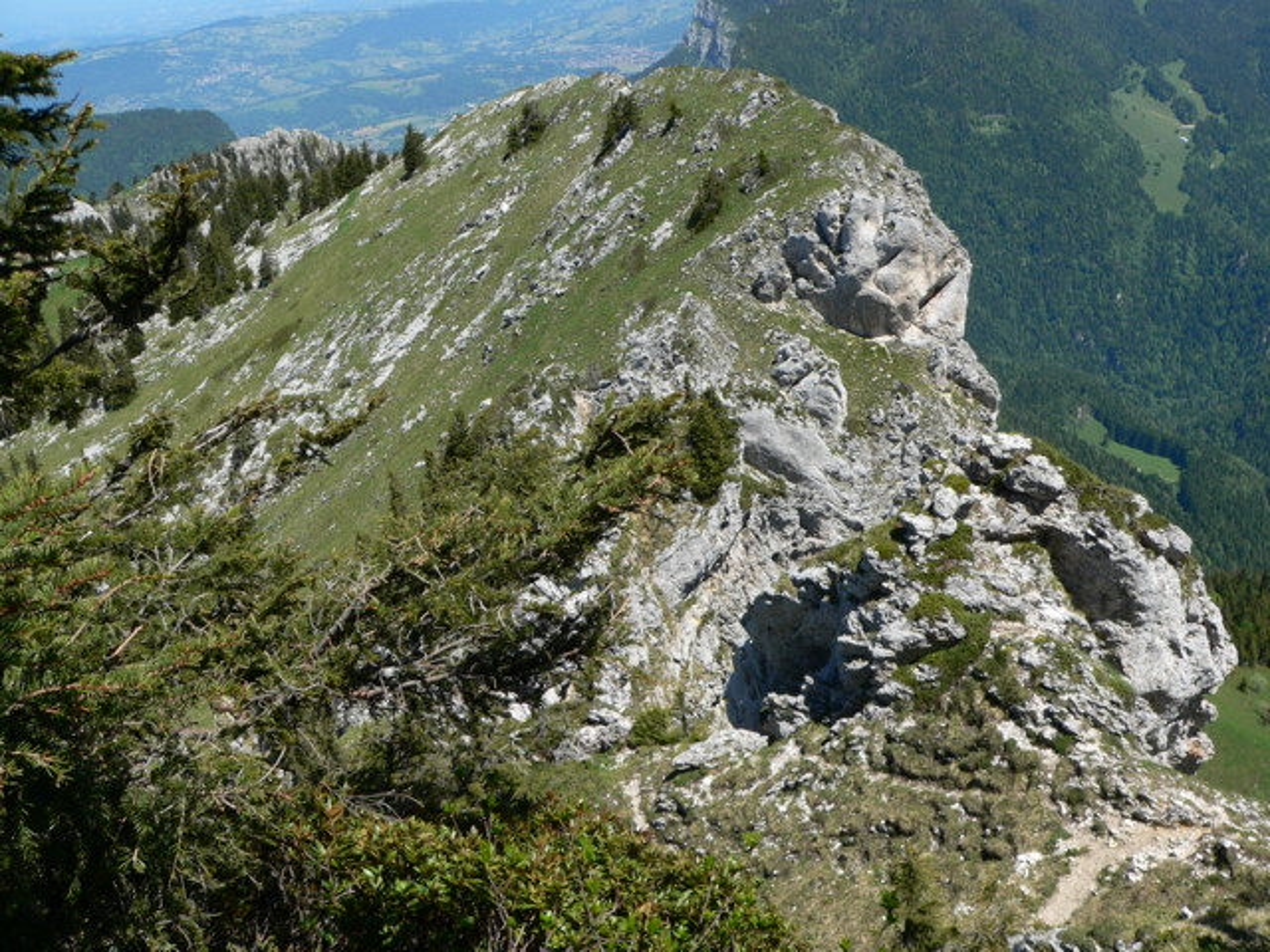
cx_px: 635
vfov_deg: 39.7
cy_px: 476
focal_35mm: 36
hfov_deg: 51.4
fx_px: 1321
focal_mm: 6
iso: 80
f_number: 4
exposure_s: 1/500
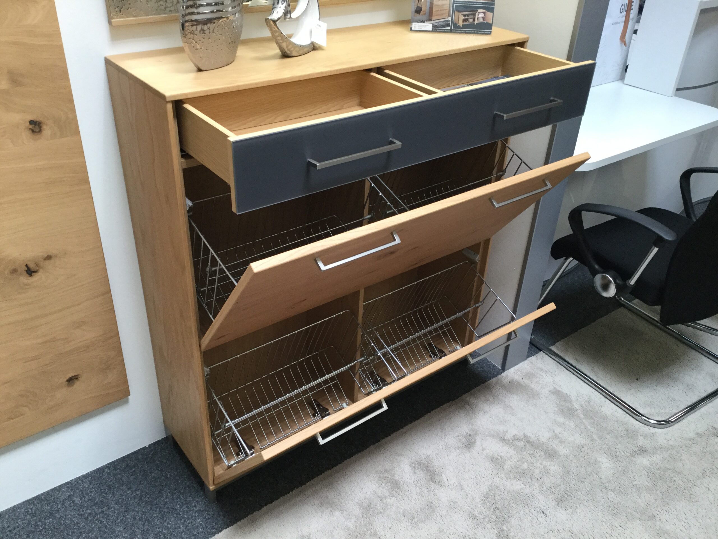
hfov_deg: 58.4
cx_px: 359
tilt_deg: -32.8
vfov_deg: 45.4
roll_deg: -2.2
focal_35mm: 31
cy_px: 270
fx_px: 643
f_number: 2.4
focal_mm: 3.3
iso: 50
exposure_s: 1/33
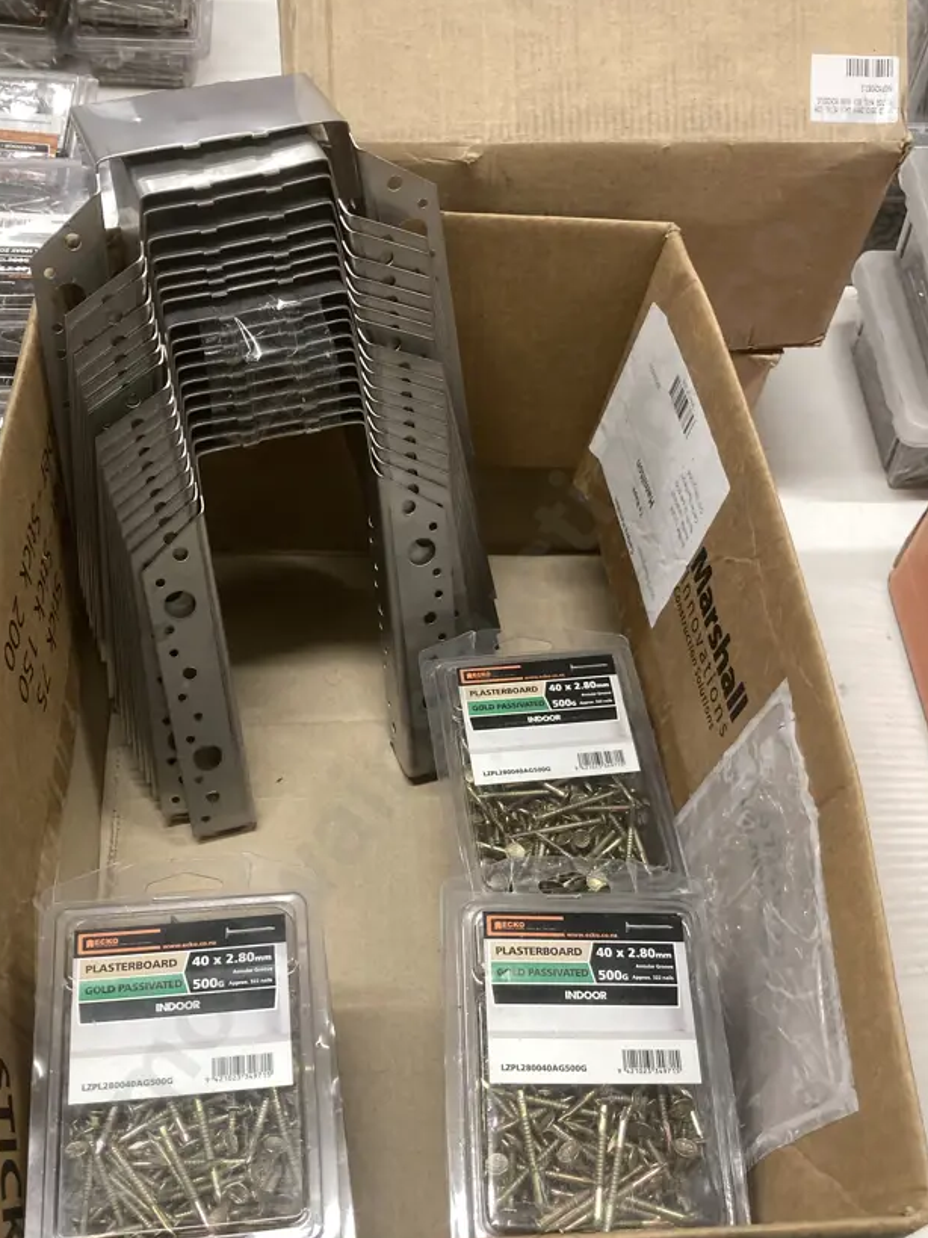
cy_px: 730
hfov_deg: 40.6
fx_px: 1251
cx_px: 420
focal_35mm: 35
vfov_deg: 52.3
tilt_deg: -58.0
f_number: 1.8
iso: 100
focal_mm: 3.99
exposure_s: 1/50
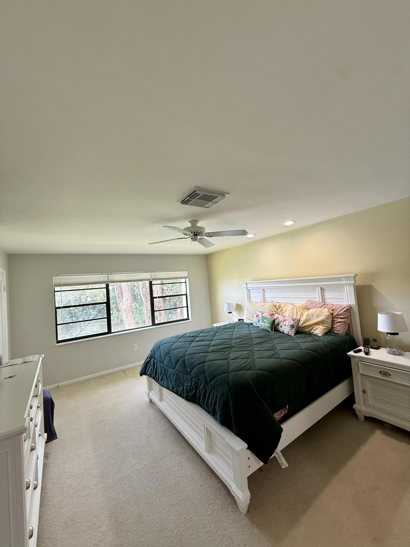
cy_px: 274
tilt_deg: +3.3
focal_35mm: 14
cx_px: 205
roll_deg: +4.3
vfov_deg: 102.1
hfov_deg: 85.7
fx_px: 221
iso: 160
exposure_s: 1/120
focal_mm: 2.22
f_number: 2.2
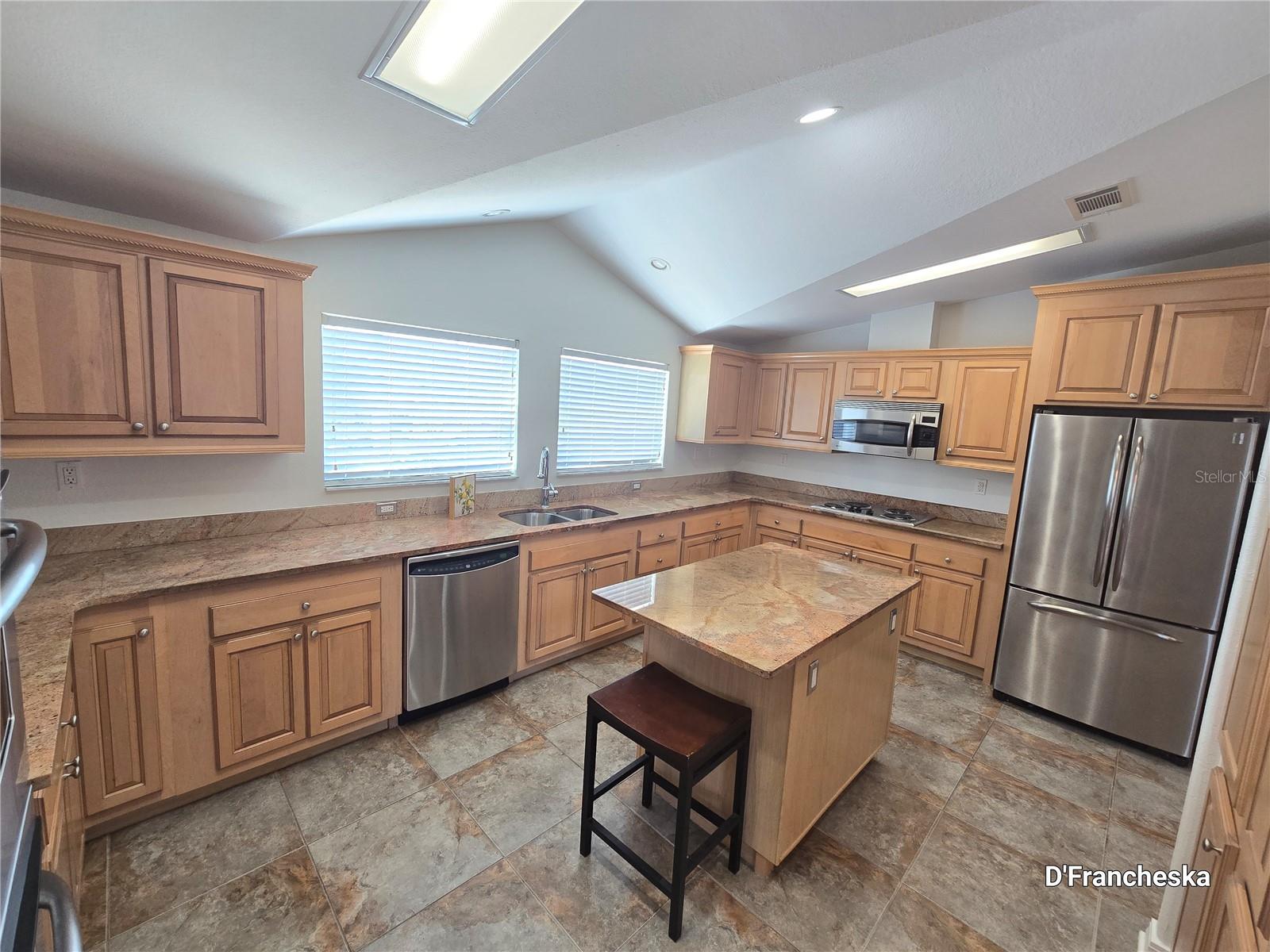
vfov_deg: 89.9
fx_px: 477
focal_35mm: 13
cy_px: 476
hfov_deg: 106.2
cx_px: 635
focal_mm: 2.2
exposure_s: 1/60
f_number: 2.2
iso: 160
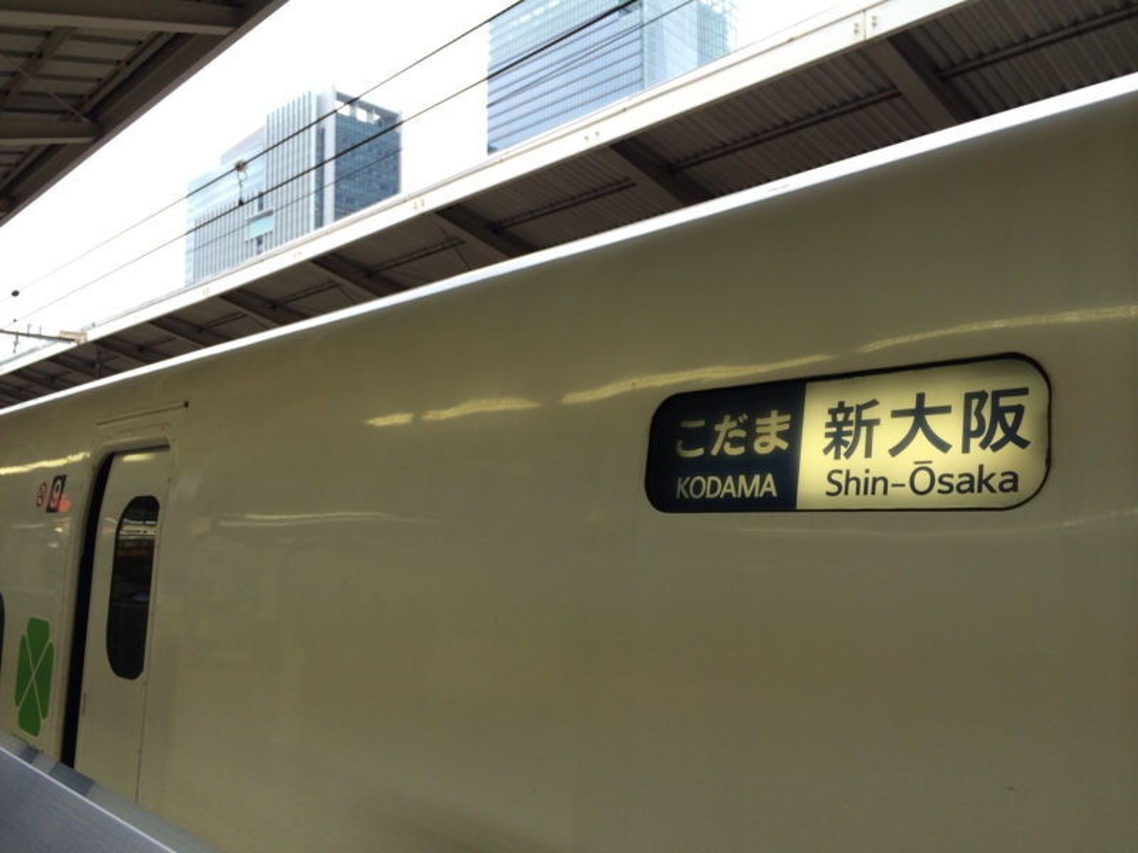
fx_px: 986
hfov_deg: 60.0
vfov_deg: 46.8
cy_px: 426
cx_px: 569
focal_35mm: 30
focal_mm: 4.12
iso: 40
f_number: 2.2
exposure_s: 1/120
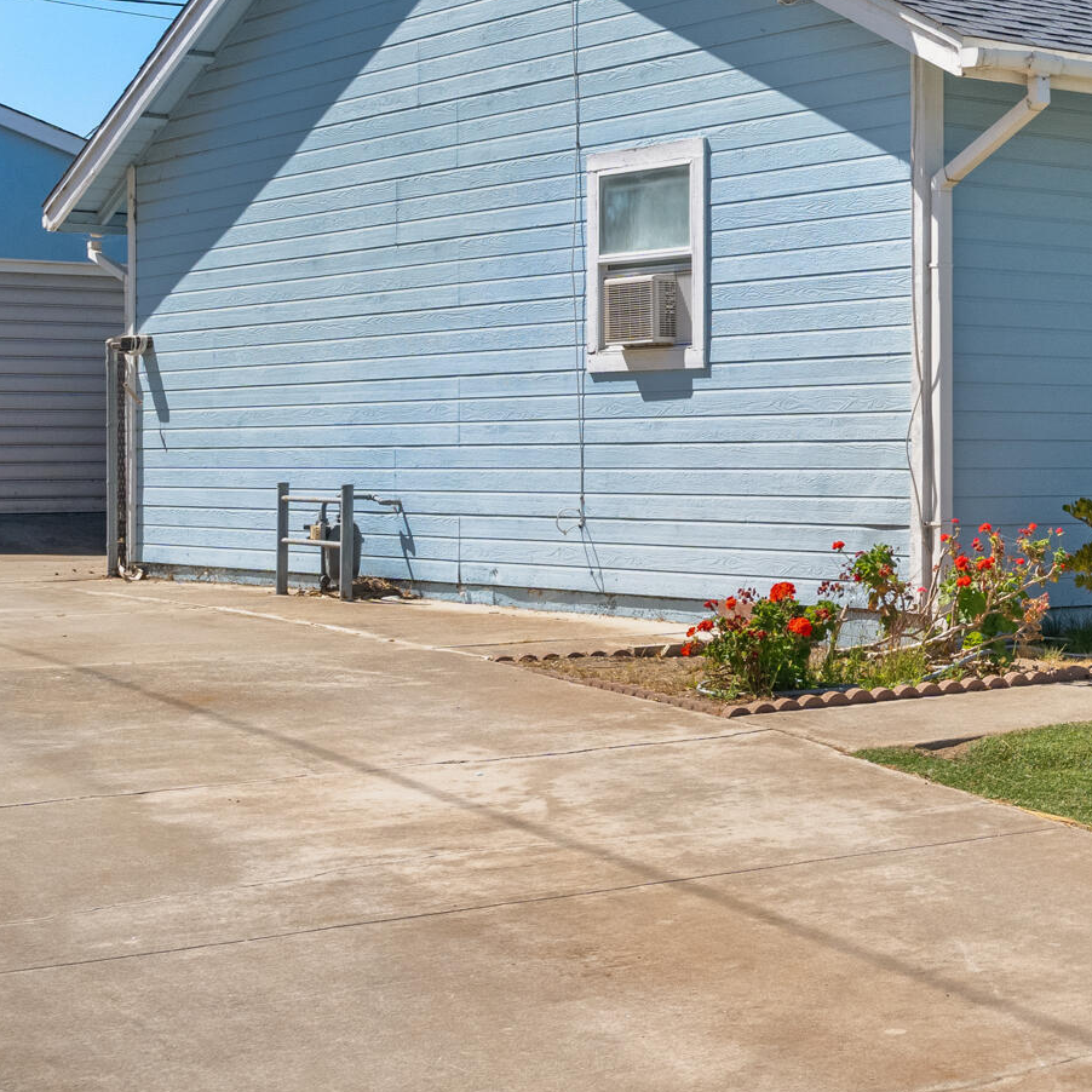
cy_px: 461
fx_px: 2605
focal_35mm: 73
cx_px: 1460
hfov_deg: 21.2
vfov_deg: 23.6
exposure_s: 1/640
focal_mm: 31
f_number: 8
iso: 1000
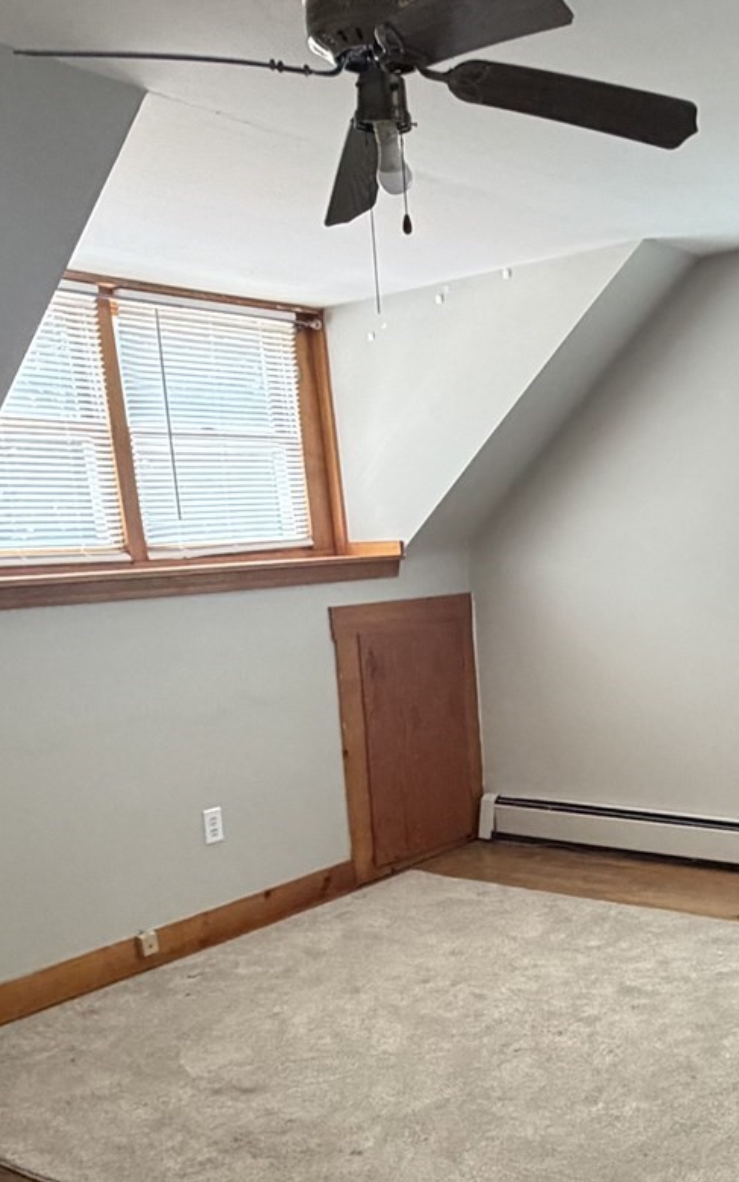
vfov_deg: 49.1
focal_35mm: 39
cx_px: 628
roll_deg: +2.5
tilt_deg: -12.7
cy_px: 825
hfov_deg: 31.6
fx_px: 1257
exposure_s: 1/60
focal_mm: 2.22
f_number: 2.2
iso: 400
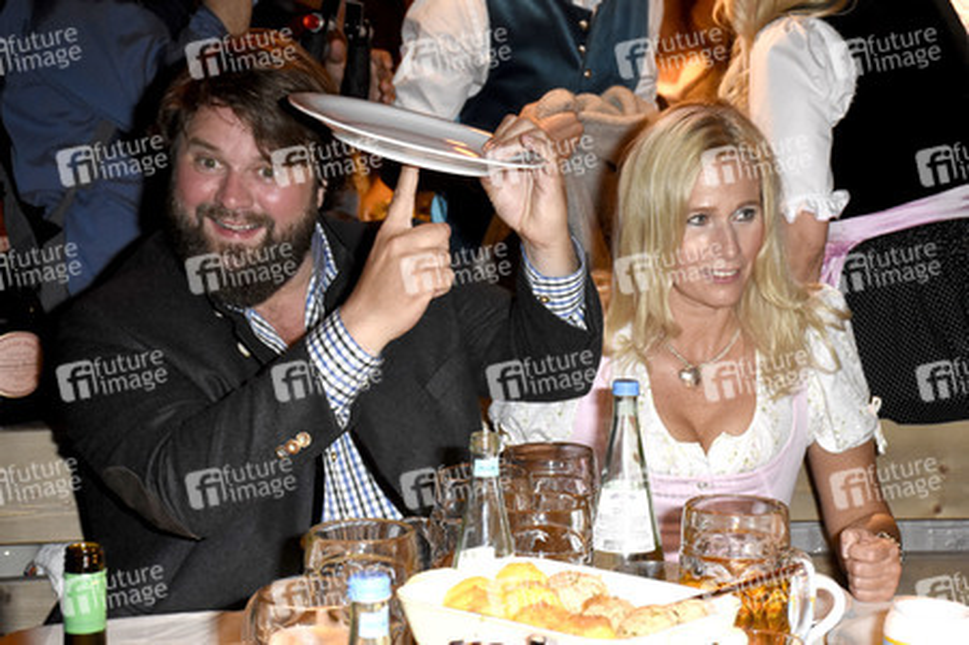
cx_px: 484
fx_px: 2017
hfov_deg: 27.0
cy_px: 322
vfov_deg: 18.2
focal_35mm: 75
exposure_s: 1/60
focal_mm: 50
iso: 3200
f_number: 6.3
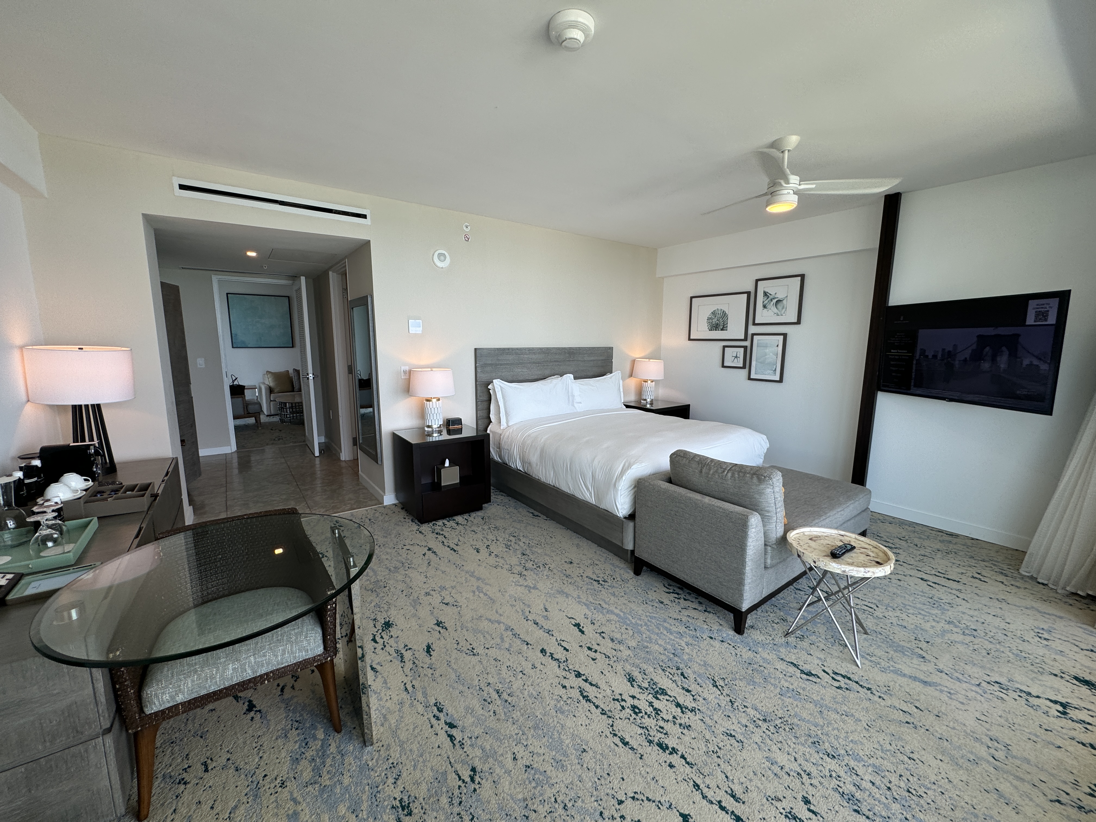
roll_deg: -0.5
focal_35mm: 14
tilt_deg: -9.5
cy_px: 411
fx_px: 443
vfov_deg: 85.7
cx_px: 548
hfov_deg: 102.1
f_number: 2.2
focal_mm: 2.22
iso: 40
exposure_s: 1/136
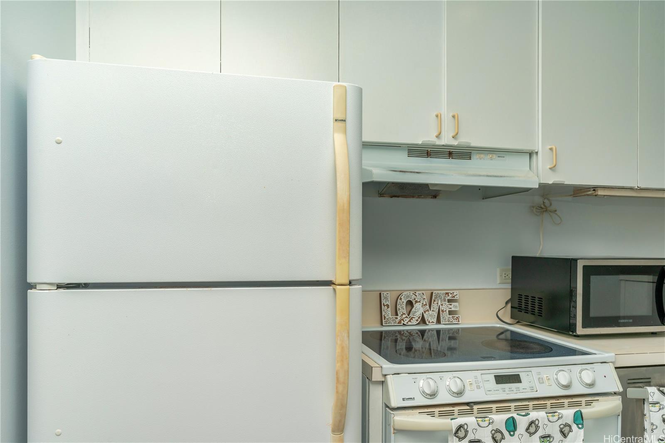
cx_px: 332
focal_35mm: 22
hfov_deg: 78.6
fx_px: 406
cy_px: 222
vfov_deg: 57.2
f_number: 10
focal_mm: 22
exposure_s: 1/250
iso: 160
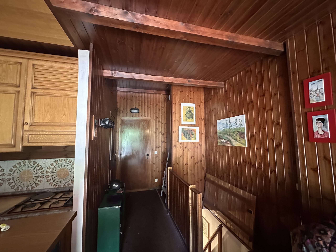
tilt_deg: +4.8
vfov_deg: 85.7
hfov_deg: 102.1
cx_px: 168
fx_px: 136
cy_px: 126
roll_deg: +0.4
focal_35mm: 14
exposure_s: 1/34
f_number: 2.2
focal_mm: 2.22
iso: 1000
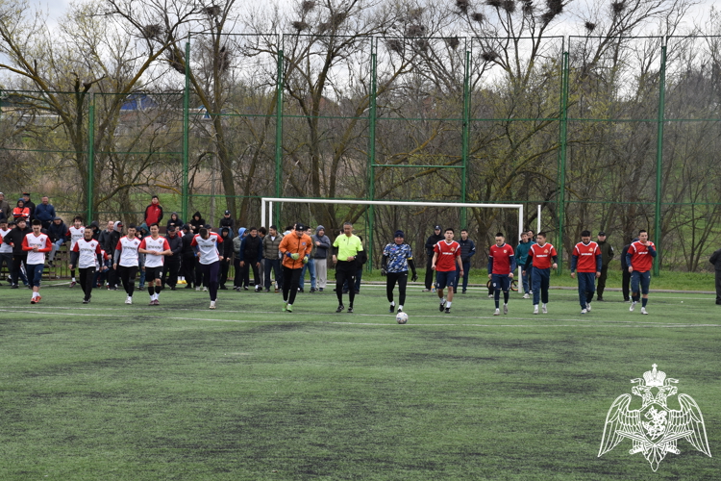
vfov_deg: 15.2
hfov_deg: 22.6
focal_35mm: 90
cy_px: 240
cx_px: 360
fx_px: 1802
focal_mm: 60
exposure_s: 1/250
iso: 200
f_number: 8
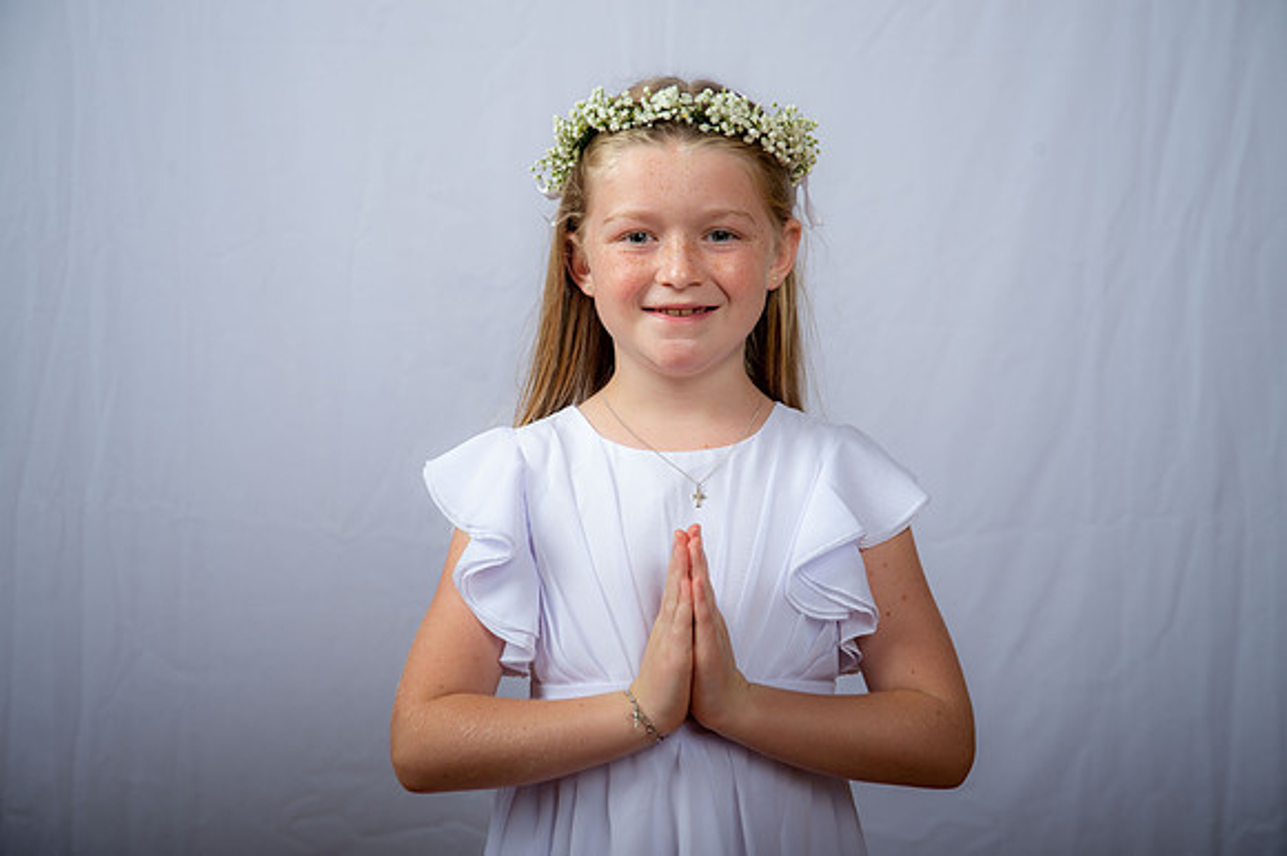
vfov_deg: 19.4
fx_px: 2501
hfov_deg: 28.9
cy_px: 428
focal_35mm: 70
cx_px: 644
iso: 250
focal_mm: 70
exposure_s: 1/200
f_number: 6.3
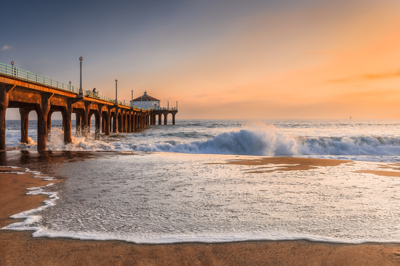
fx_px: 389
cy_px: 133
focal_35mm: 35
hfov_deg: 54.4
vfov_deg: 37.9
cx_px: 200
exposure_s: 1/320
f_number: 8
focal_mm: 35
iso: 320
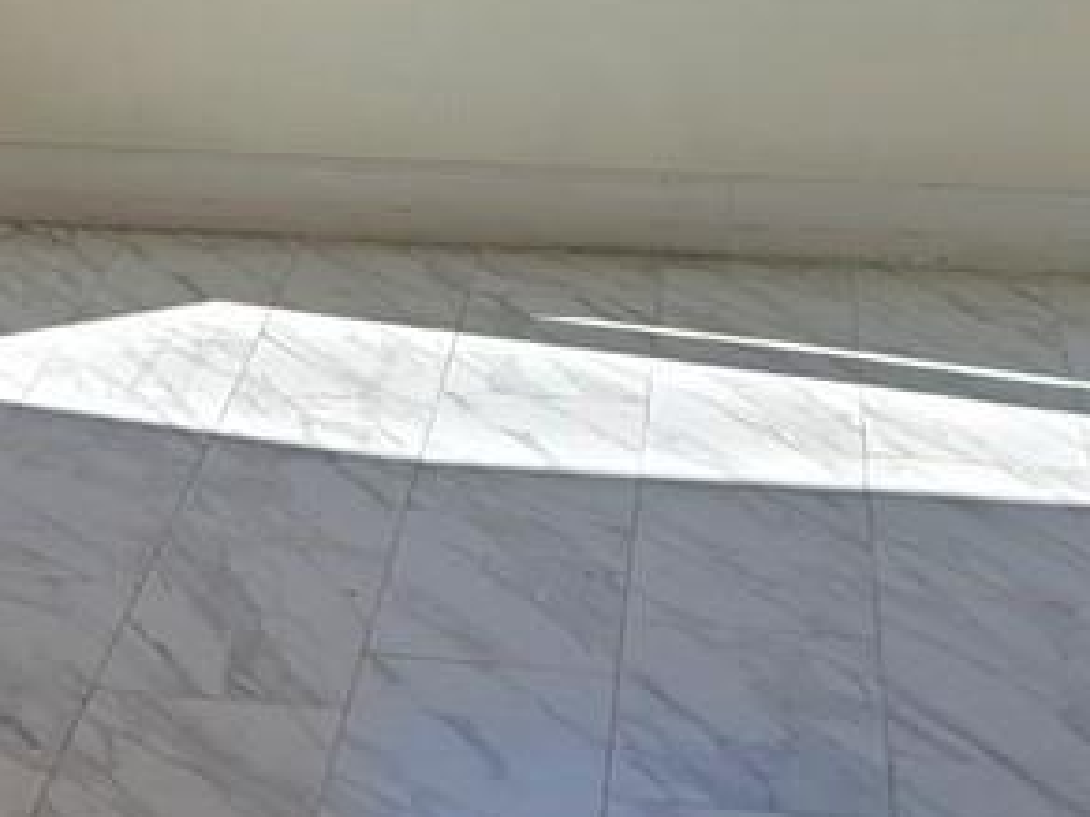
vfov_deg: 11.1
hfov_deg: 14.9
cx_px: -366
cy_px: -533
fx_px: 3968
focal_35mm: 126
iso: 25
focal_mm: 5.4
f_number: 1.8
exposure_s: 1/167
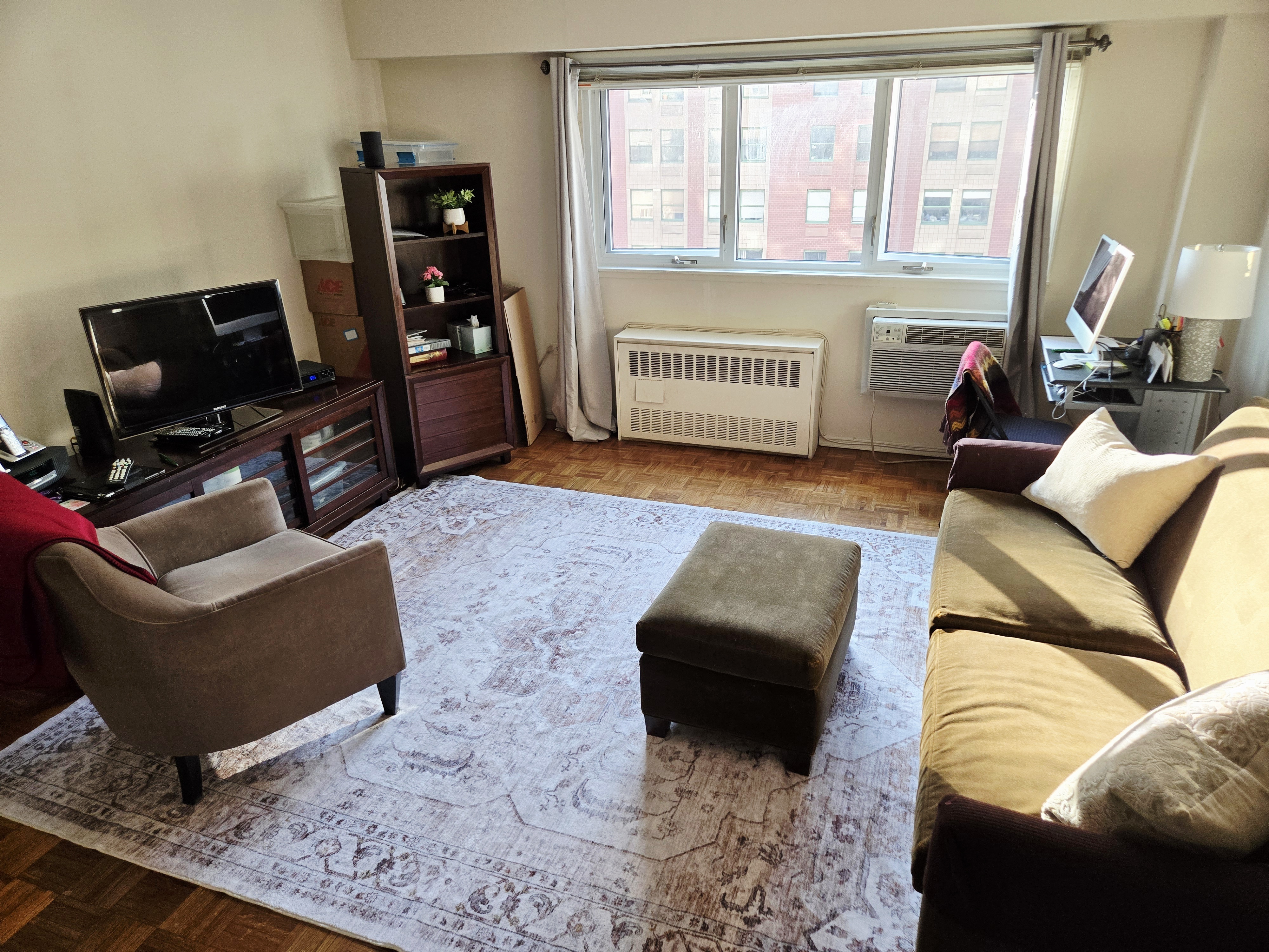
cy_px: 476
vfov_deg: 58.9
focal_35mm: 23
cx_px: 634
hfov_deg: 73.9
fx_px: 843
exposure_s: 1/182
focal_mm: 5.4
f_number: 1.8
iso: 160
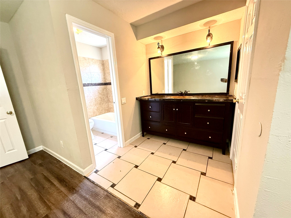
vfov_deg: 85.7
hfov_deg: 102.1
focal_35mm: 14
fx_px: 118
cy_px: 109
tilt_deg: -11.3
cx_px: 146
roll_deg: +3.1
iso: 320
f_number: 2.2
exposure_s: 1/60
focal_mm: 2.22
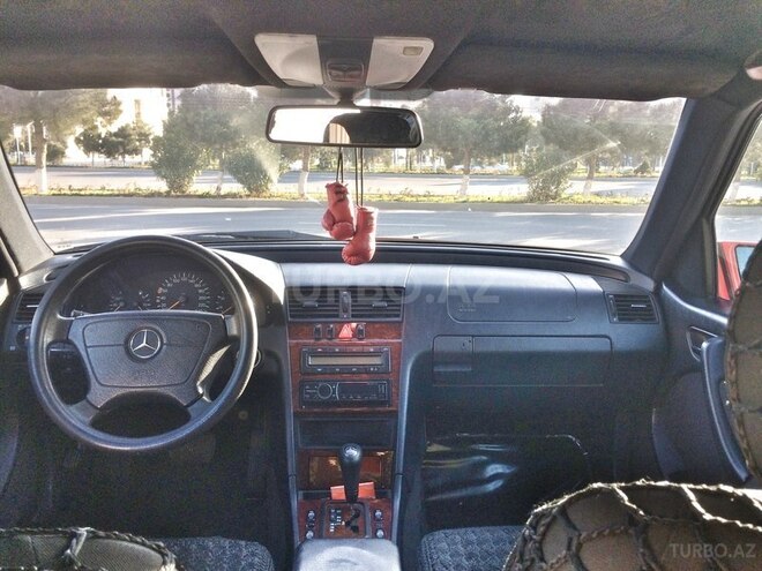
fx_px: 638
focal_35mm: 29
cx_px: 381
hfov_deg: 61.7
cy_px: 286
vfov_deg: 48.2
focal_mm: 4.15
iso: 32
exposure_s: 1/104
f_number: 2.2
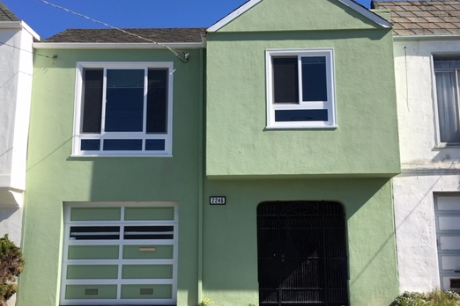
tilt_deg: +10.5
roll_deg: -0.1
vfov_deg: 35.9
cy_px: 170
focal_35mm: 37
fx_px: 473
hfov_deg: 51.9
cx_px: 238
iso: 25
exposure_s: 1/1451
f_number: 2.2
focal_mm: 4.15
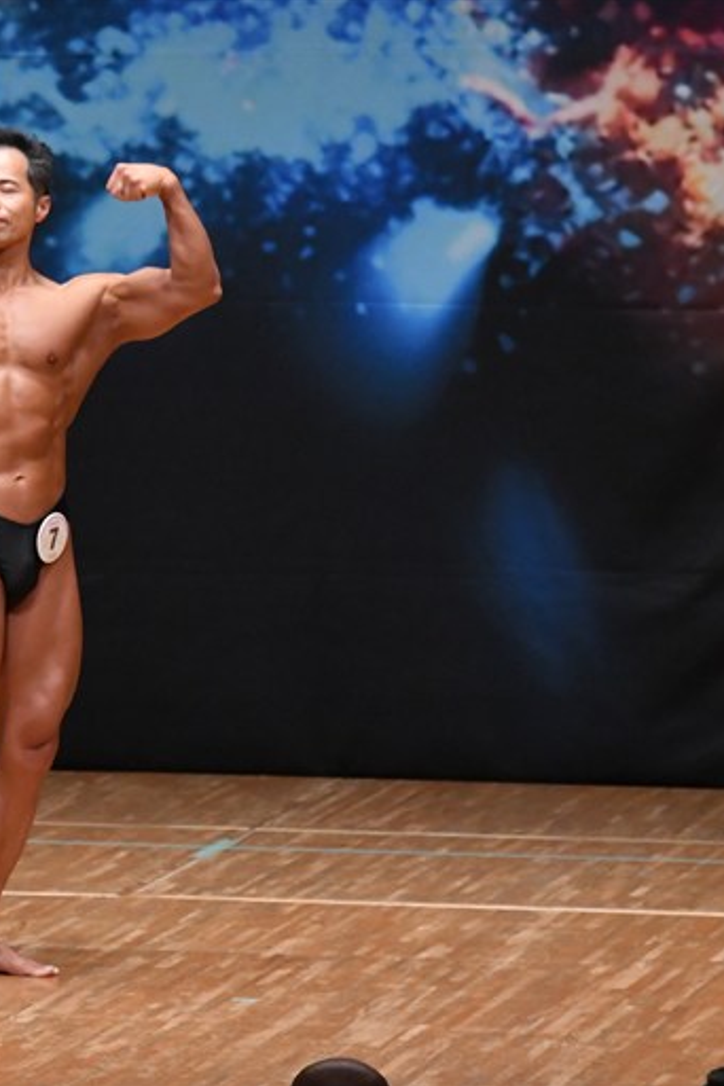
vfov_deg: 5.4
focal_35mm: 385
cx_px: -41
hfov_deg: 3.6
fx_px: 11613
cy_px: 544
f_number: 5.6
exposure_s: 1/400
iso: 5000
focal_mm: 170
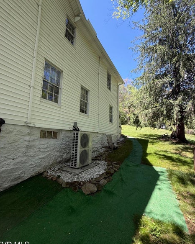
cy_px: 123
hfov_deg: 84.0
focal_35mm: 15
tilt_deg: +10.2
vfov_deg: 96.8
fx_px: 108
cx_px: 97
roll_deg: -2.2
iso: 50
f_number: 2.2
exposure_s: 1/717
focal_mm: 2.22
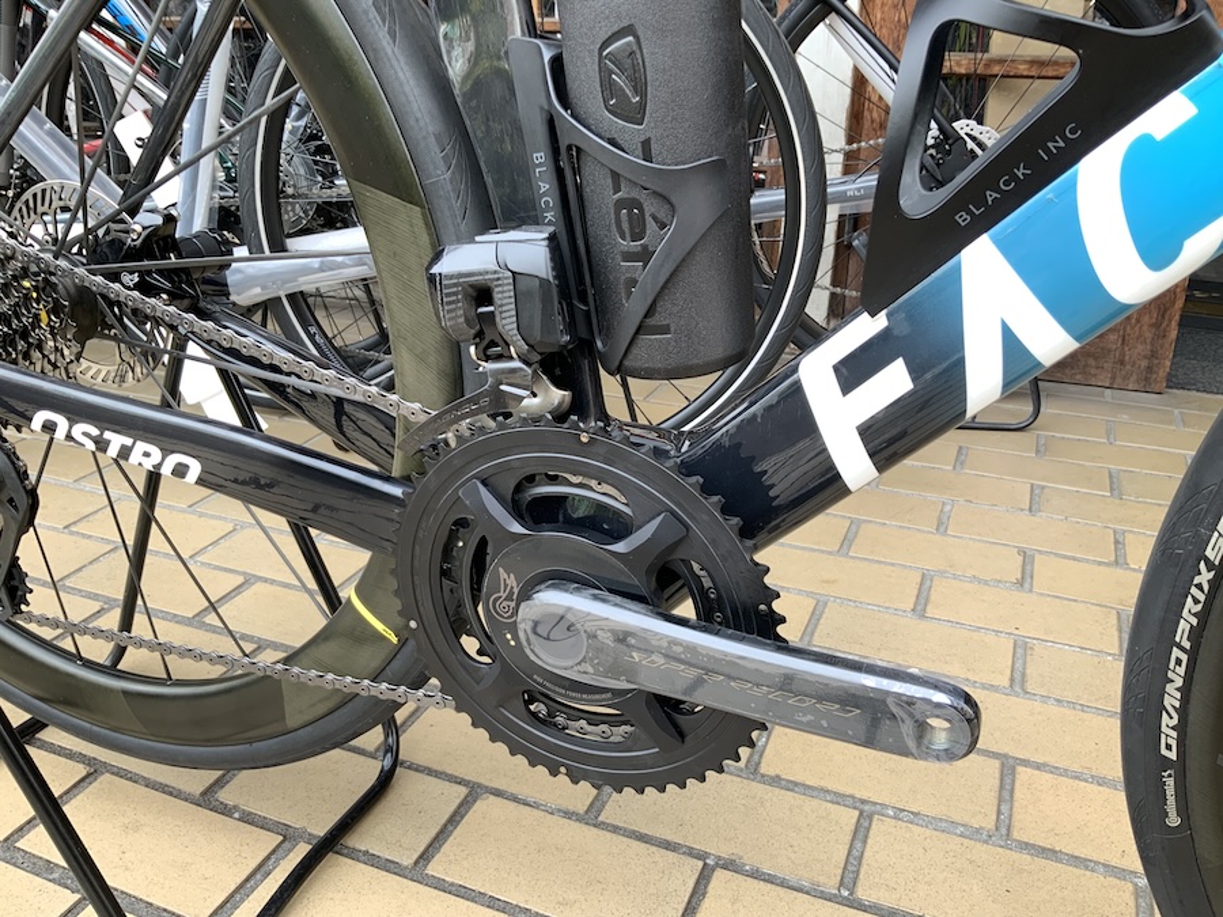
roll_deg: -0.8
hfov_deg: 61.7
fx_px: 1025
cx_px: 612
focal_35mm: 29
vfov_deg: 48.2
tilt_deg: -24.3
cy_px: 458
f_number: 1.8
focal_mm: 3
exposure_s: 1/104
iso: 16
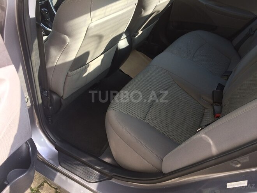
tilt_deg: -39.4
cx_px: 128
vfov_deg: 48.2
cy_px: 96
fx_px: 215
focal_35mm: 29
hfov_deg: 61.7
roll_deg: -3.9
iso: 50
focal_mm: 4.15
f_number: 2.2
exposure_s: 1/100
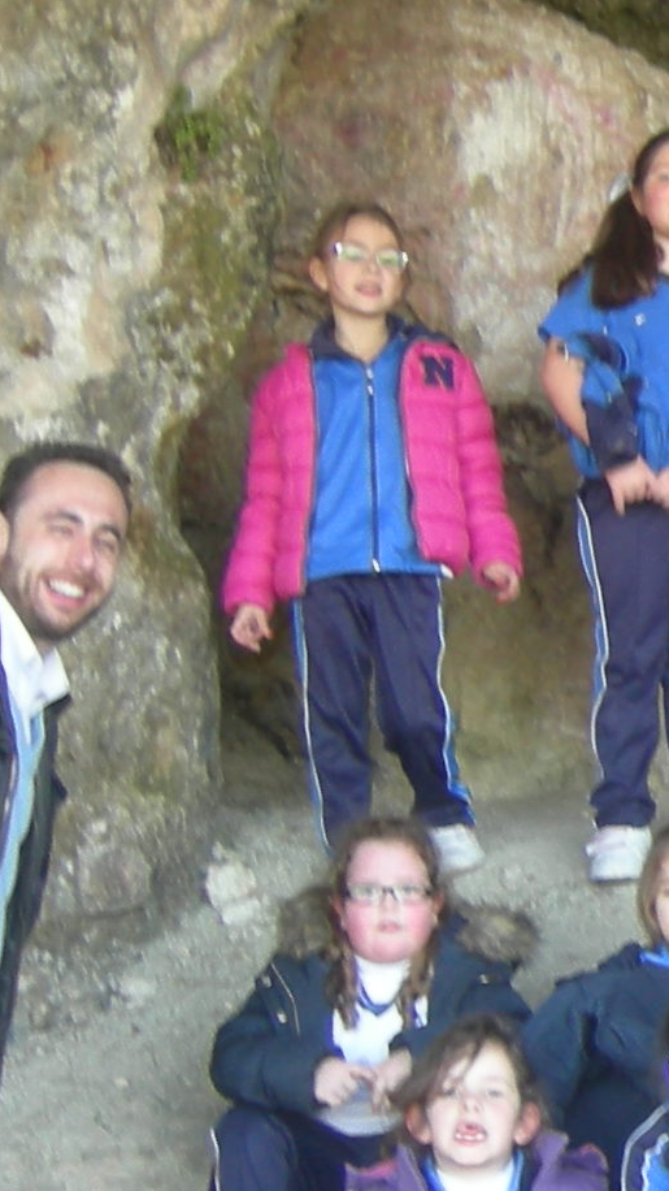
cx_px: 1348
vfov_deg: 19.3
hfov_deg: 10.1
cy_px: 506
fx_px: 3502
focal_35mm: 111
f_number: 2.7
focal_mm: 7.5
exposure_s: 1/30
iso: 64
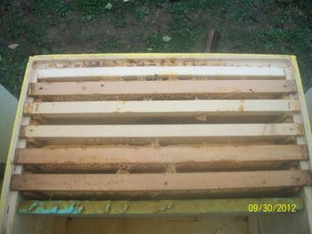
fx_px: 289
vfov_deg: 44.2
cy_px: 117
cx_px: 156
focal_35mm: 32
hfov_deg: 56.8
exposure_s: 1/200
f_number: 2.9
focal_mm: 5.7
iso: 80
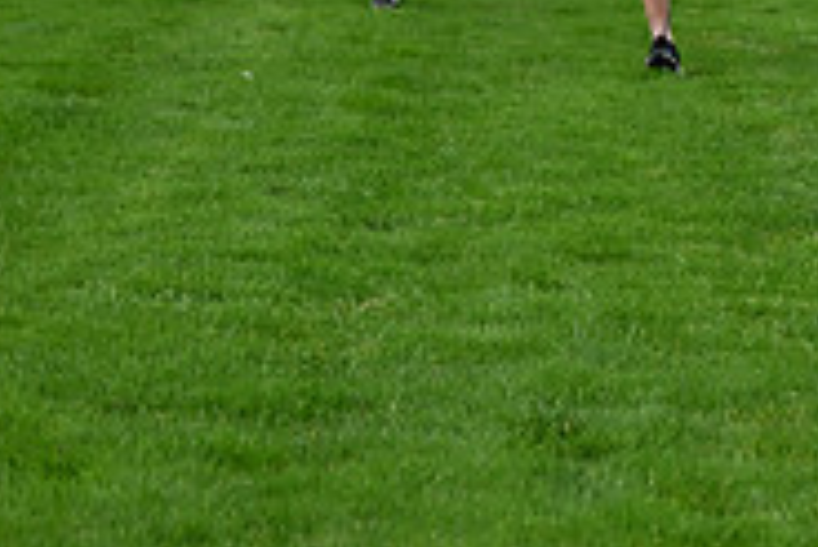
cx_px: 1258
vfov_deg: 4.7
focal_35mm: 290
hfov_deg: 7.0
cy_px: -296
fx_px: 6594
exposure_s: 1/5000
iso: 800
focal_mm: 92
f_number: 4.5
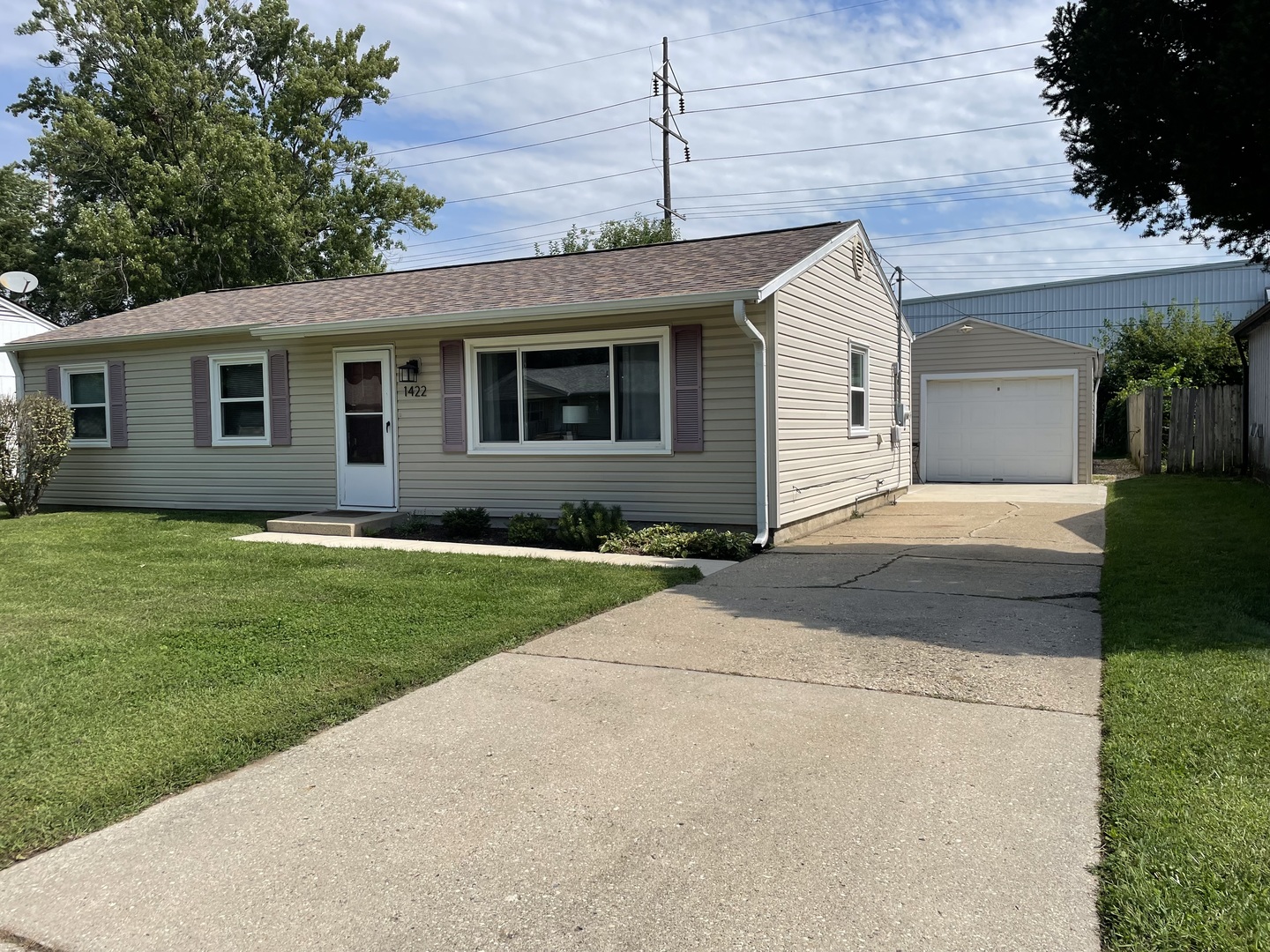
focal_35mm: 26
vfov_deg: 53.1
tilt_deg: -2.6
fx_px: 954
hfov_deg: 67.3
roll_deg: +1.0
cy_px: 476
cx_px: 635
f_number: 1.6
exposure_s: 1/4831
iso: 32
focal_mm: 4.2
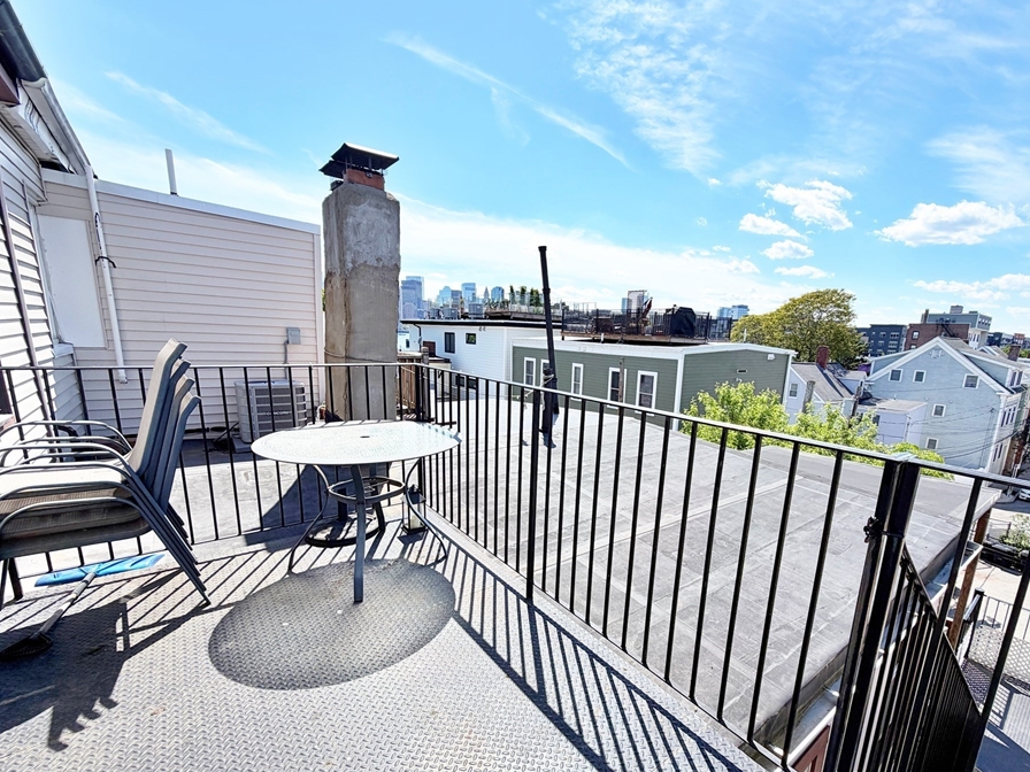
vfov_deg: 77.8
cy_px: 434
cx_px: 568
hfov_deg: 94.2
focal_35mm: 16
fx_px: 476
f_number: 2.2
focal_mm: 2.22
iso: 20
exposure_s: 1/901
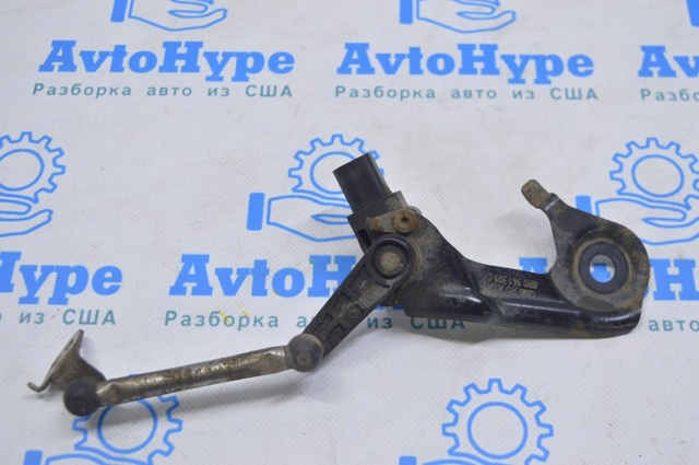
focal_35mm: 51
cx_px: 350
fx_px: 989
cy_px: 232
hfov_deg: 38.9
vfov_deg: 26.4
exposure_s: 1/25
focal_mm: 34
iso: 400
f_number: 5.6
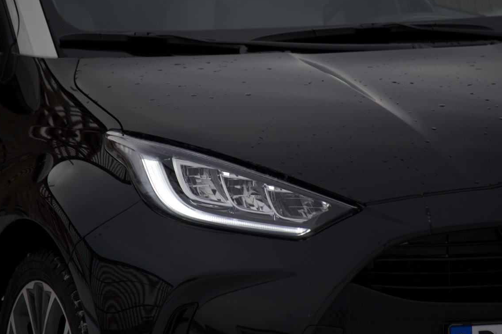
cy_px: 162
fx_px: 4406
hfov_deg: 6.5
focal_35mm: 316
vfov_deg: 4.3
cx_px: 244
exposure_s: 1/400
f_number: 6.3
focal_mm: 200
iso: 100
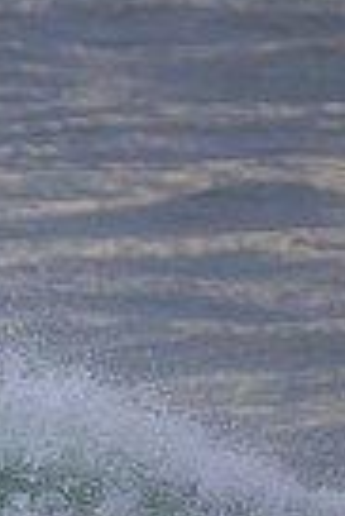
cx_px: -694
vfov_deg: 0.6
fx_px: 48876
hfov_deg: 0.4
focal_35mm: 3409
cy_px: 677
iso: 2800
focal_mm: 800
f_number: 11
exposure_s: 1/2000
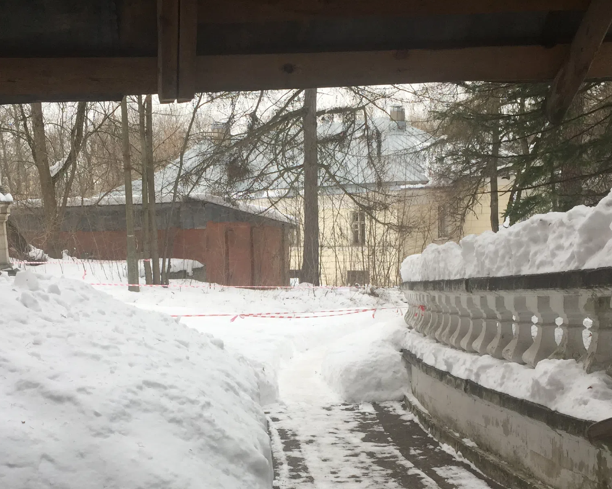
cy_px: 361
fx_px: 815
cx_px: 252
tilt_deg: -11.7
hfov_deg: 41.0
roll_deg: +1.7
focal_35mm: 45
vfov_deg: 32.9
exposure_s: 1/309
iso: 32
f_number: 2.2
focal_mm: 4.15
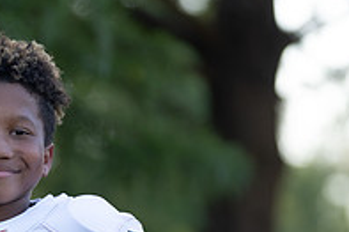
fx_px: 4049
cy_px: 265
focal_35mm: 418
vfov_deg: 3.3
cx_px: 23
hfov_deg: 4.9
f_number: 2.8
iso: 160
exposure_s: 1/400
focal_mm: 142
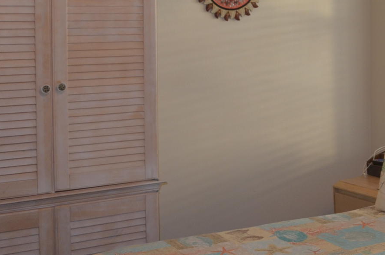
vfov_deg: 16.2
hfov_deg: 22.6
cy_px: 36
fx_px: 886
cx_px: 461
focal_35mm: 83
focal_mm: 20
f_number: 3.8
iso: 400
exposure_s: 1/100
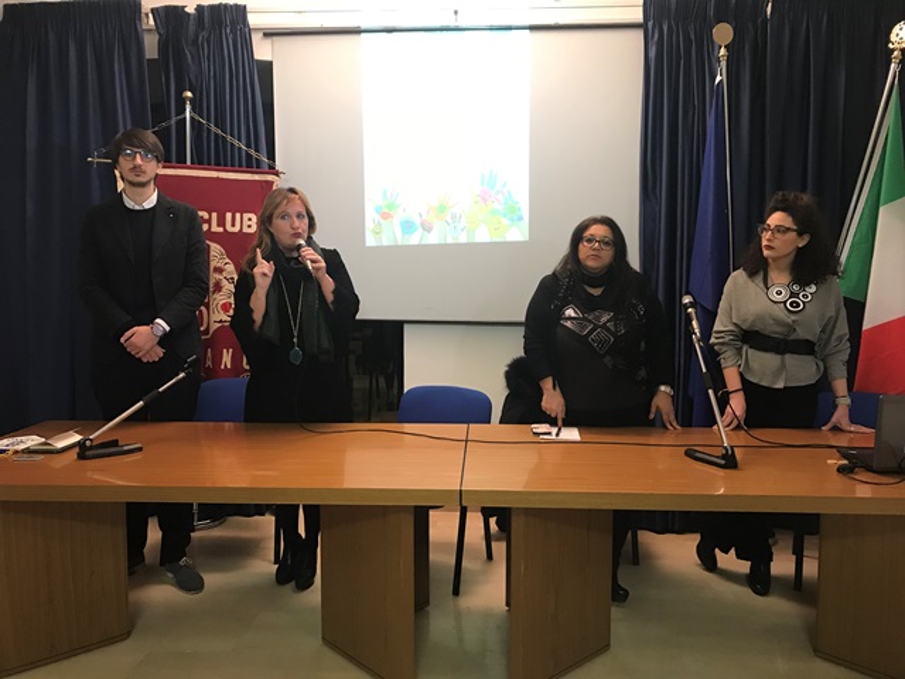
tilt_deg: -5.7
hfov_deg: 63.4
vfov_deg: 49.7
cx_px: 452
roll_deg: -0.2
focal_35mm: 28
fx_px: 732
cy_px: 340
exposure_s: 1/17
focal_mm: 3.99
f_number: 1.8
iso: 64
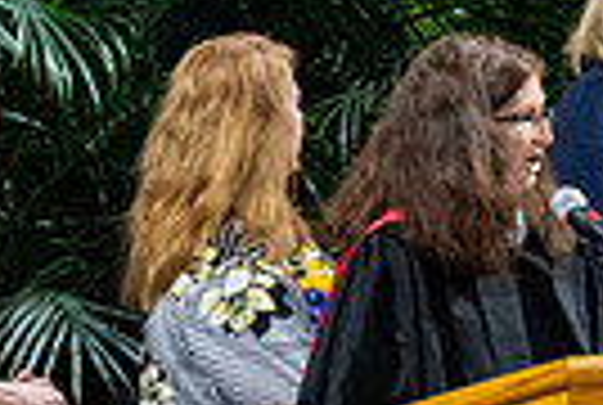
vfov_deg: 0.9
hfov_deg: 1.4
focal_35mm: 1462
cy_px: 511
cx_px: 1376
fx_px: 24543
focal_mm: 190
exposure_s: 1/200
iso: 2000
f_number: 4
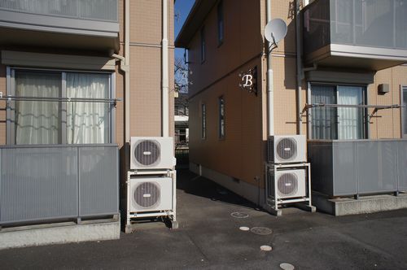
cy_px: 135
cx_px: 204
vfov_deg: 53.0
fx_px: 271
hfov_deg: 73.8
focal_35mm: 24
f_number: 8
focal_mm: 16
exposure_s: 1/1000
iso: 200
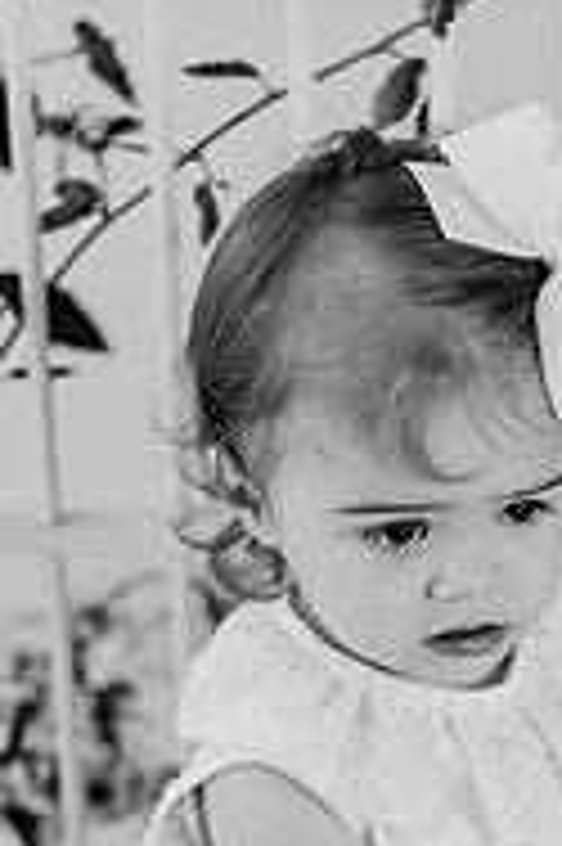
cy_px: 819
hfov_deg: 11.4
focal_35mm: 120
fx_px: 2815
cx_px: 459
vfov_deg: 16.8
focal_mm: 50
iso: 125
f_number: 2.8
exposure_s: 1/160
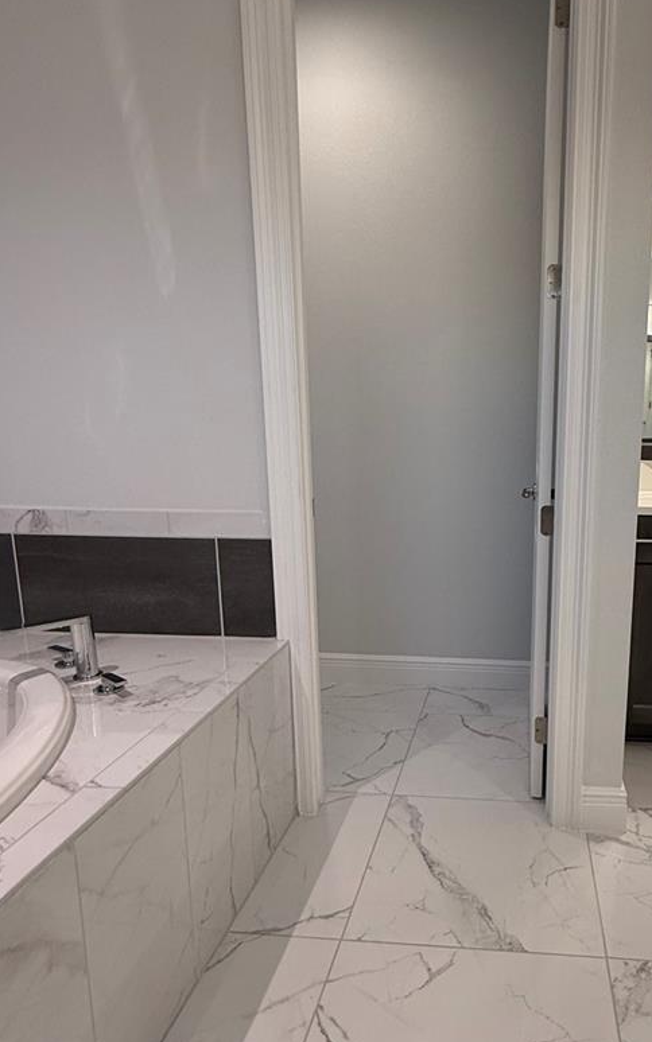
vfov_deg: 77.1
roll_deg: -1.1
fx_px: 654
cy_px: 553
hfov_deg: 51.2
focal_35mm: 23
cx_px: 474
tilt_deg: -11.5
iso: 160
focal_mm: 2.22
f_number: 2.2
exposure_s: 1/120
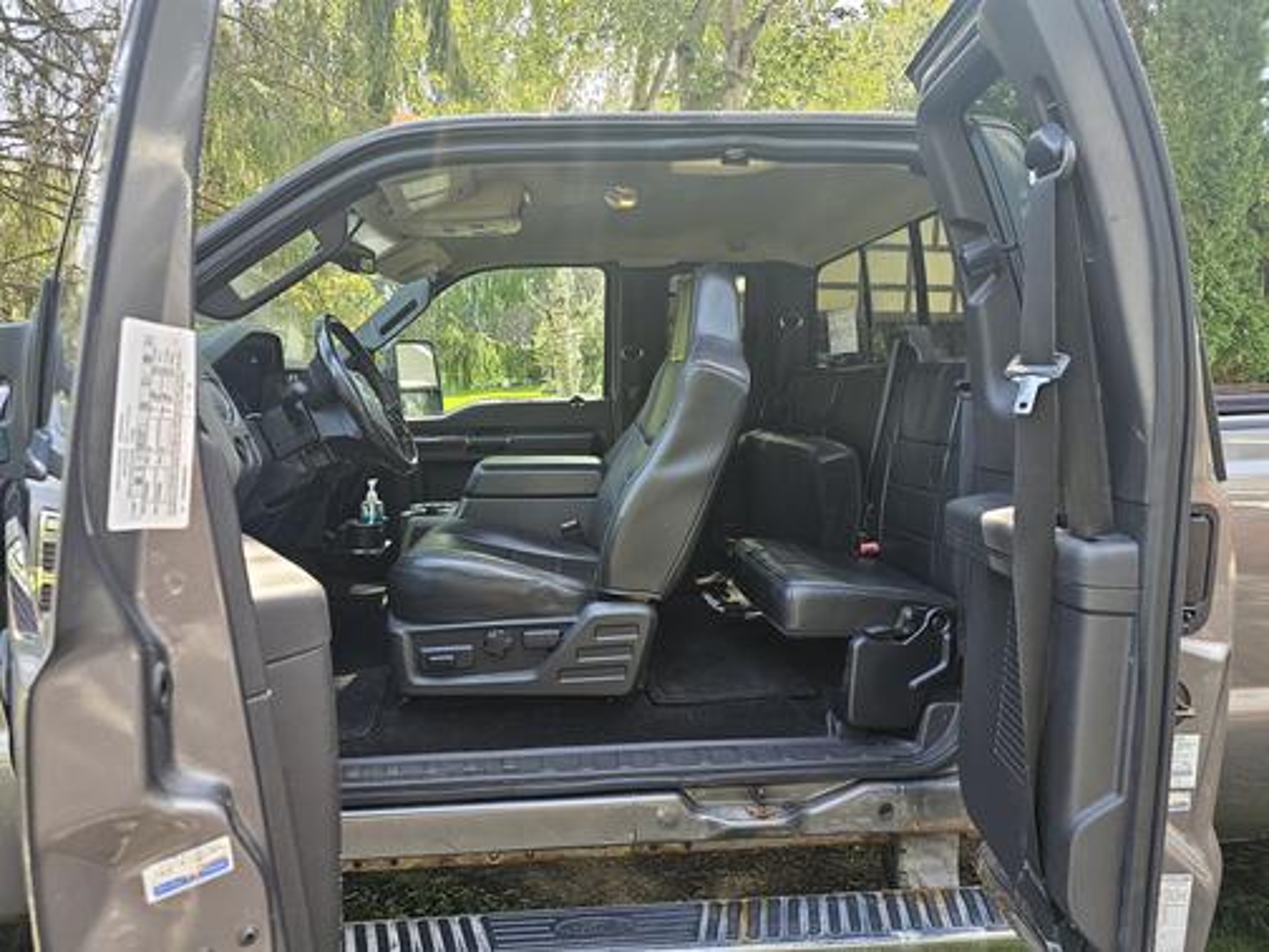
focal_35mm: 23
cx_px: 634
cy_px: 476
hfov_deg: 73.9
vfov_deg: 58.9
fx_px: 843
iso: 100
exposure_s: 1/180
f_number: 1.7
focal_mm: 6.3
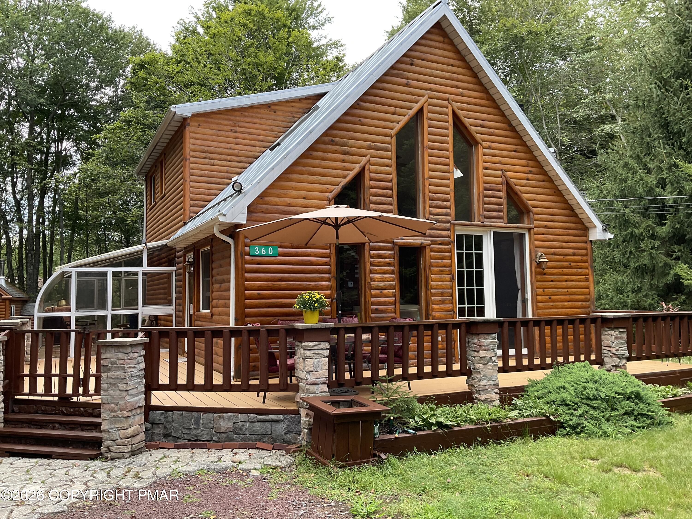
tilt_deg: +3.8
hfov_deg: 61.7
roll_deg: +1.2
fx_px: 580
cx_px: 346
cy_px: 260
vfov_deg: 48.2
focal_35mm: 29
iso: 16
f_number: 1.8
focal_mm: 3
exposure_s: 1/127
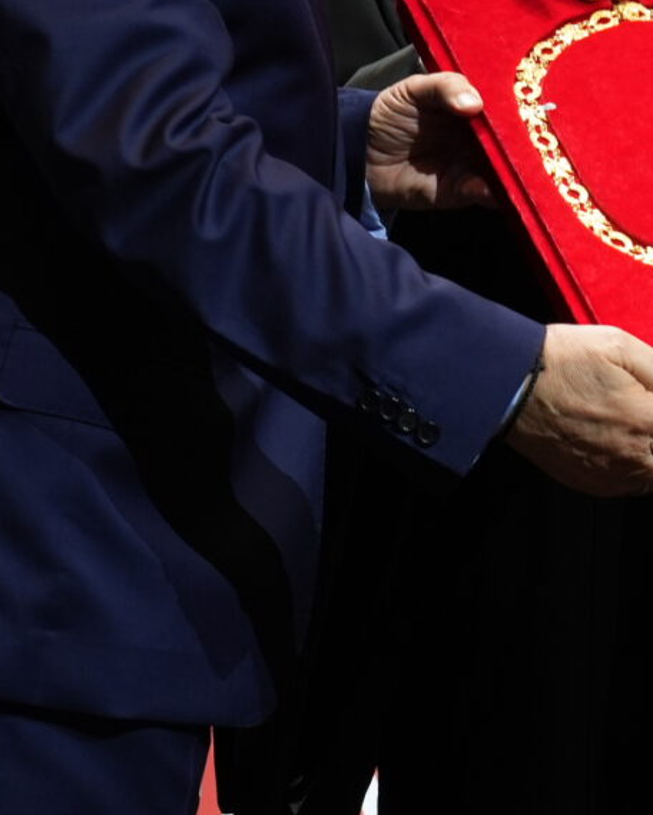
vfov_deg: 11.1
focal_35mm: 173
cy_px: 44
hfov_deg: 8.9
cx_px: 676
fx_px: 4175
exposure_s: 1/125
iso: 640
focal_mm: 41
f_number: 5.6
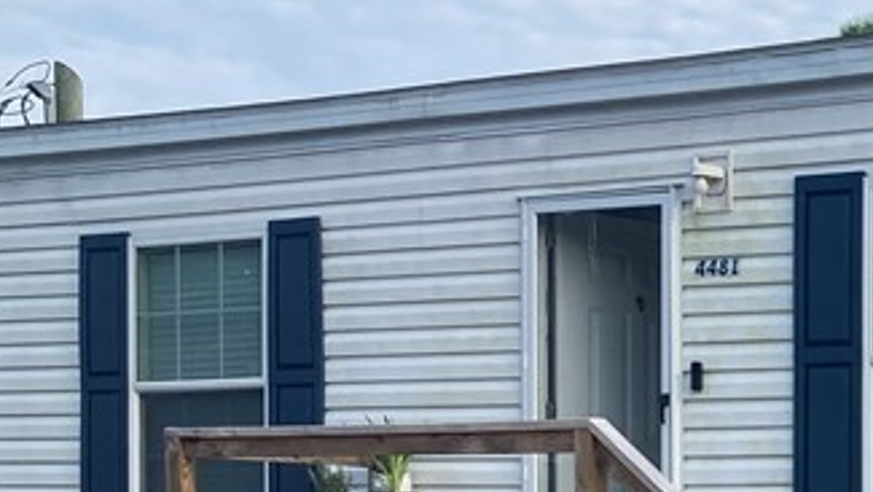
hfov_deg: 19.7
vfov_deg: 12.2
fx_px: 2223
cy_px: 669
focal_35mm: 96
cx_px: 1249
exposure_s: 1/852
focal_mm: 3.99
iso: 20
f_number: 1.8
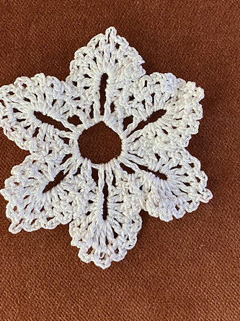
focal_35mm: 36
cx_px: 99
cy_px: 137
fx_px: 333
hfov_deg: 39.5
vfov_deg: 51.2
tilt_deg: -85.1
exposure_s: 1/40
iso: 640
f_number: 1.8
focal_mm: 4.25
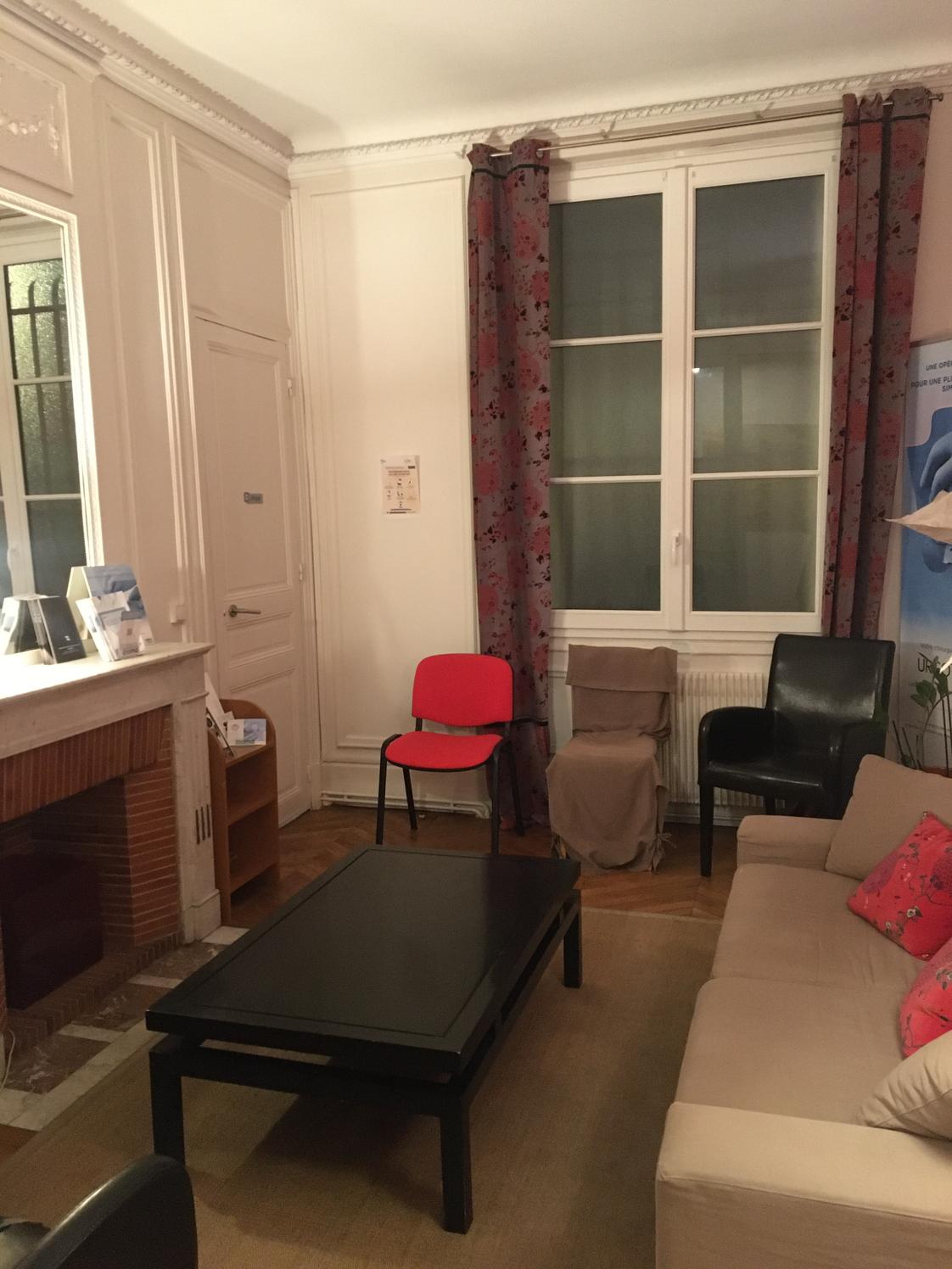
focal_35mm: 29
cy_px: 634
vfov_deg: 61.7
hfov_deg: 48.2
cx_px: 476
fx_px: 1063
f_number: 2.2
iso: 320
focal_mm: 4.15
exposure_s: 1/17
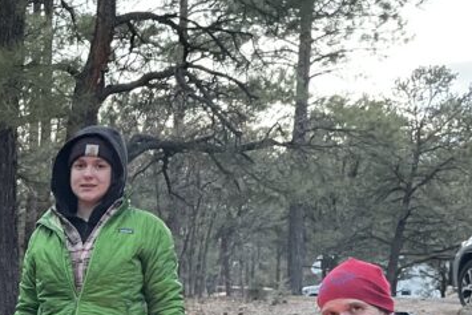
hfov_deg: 24.2
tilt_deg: -7.3
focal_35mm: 78
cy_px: 440
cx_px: -49
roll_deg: -1.0
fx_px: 1023
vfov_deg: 16.3
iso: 640
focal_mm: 4.2
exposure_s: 1/31
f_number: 1.6
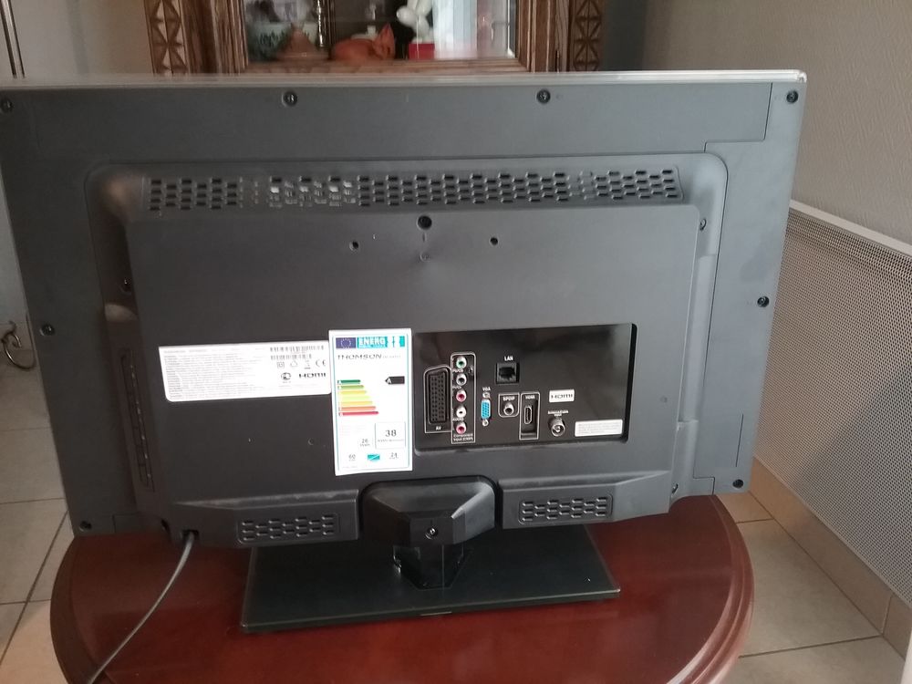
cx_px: 456
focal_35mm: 31
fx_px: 817
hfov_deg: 58.4
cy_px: 342
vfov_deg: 45.4
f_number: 2.2
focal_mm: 3.3
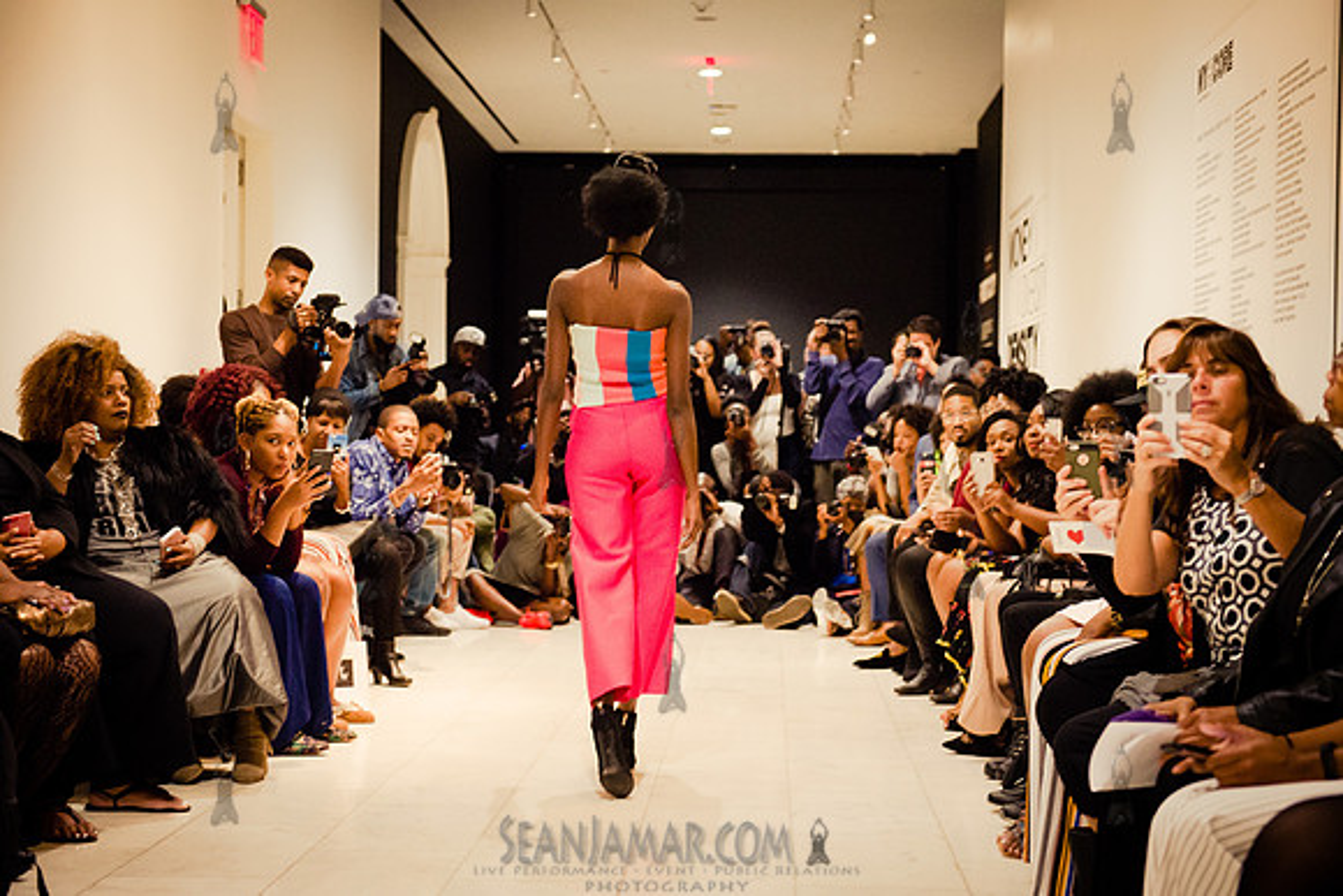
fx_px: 2270
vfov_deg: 22.3
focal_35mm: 61
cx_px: 672
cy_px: 448
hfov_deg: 33.0
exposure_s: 1/200
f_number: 3.5
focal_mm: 56
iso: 4000
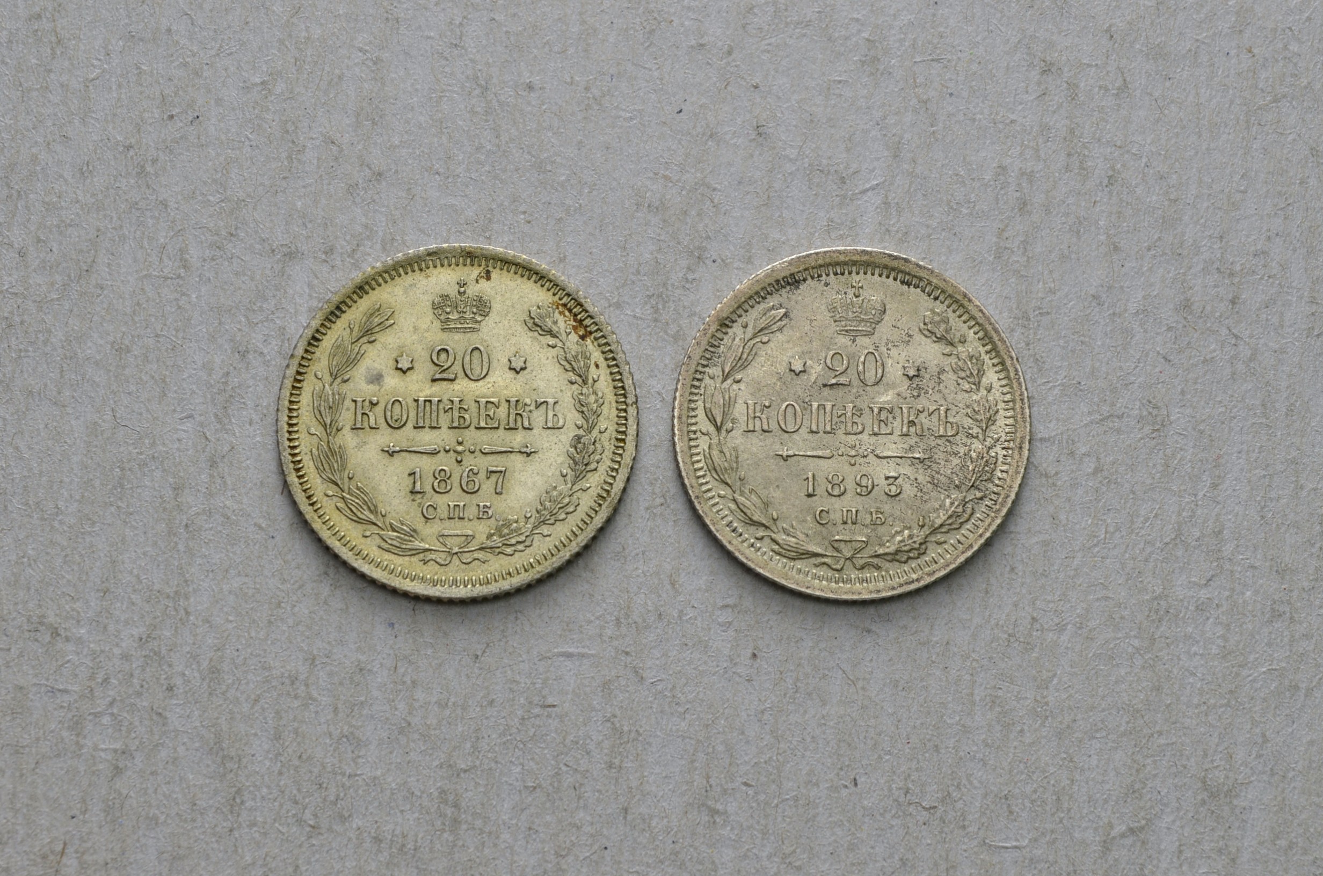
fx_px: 3026
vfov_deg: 16.5
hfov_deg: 24.7
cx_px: 662
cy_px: 438
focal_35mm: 82
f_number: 14
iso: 400
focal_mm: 55
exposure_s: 1/200
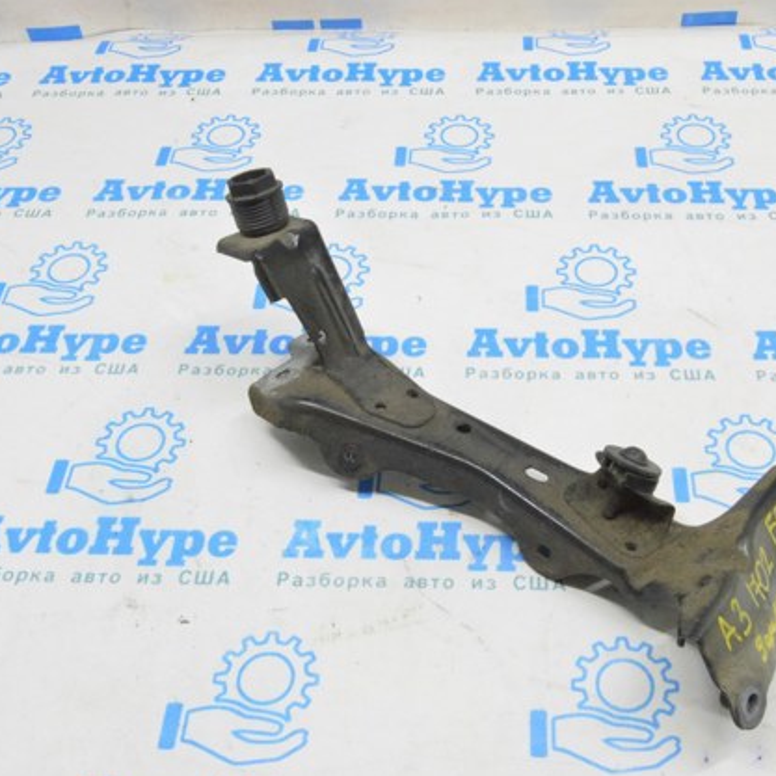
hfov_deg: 39.0
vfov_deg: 39.2
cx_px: 463
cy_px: 392
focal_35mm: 43
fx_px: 1091
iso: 6400
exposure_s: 1/15
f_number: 20
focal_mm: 22
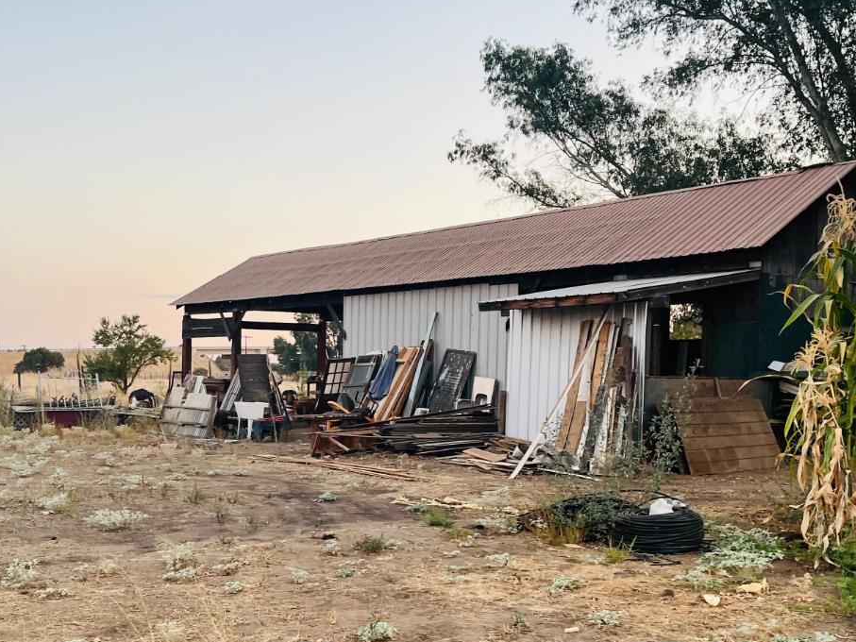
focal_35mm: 43
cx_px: 372
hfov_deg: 43.8
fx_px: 1063
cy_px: 402
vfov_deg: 33.4
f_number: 1.6
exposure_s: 1/122
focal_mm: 5.1
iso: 100
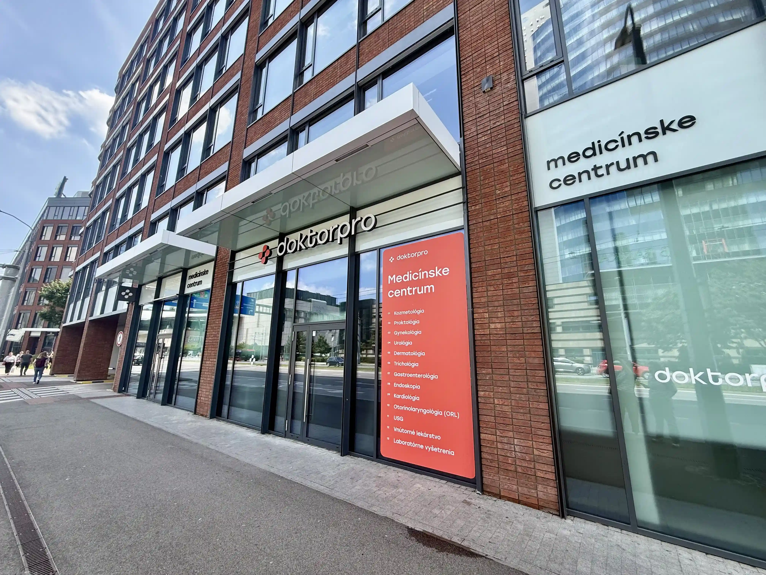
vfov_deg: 85.7
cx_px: 383
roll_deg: -1.0
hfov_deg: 102.1
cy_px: 288
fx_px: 310
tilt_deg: +12.6
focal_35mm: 14
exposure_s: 1/368
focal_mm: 2.22
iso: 50
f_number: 2.2
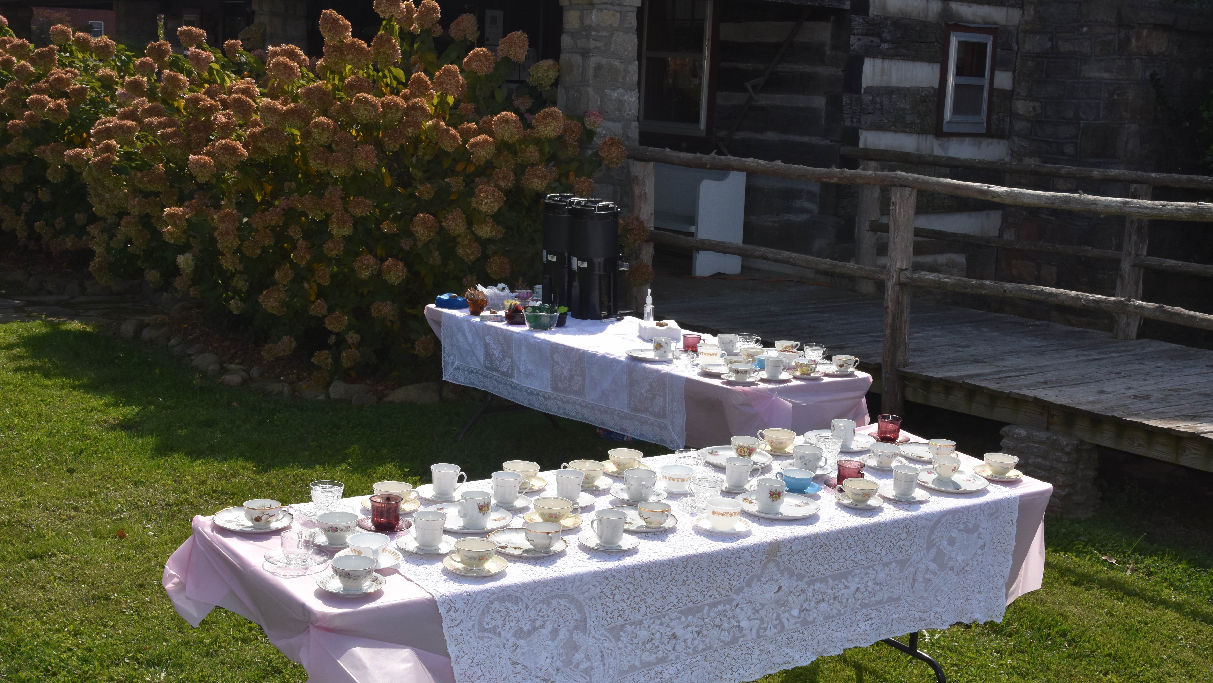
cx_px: 605
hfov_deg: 41.7
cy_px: 368
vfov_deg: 24.2
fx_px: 1593
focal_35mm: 50
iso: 400
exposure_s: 1/250
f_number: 14
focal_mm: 31
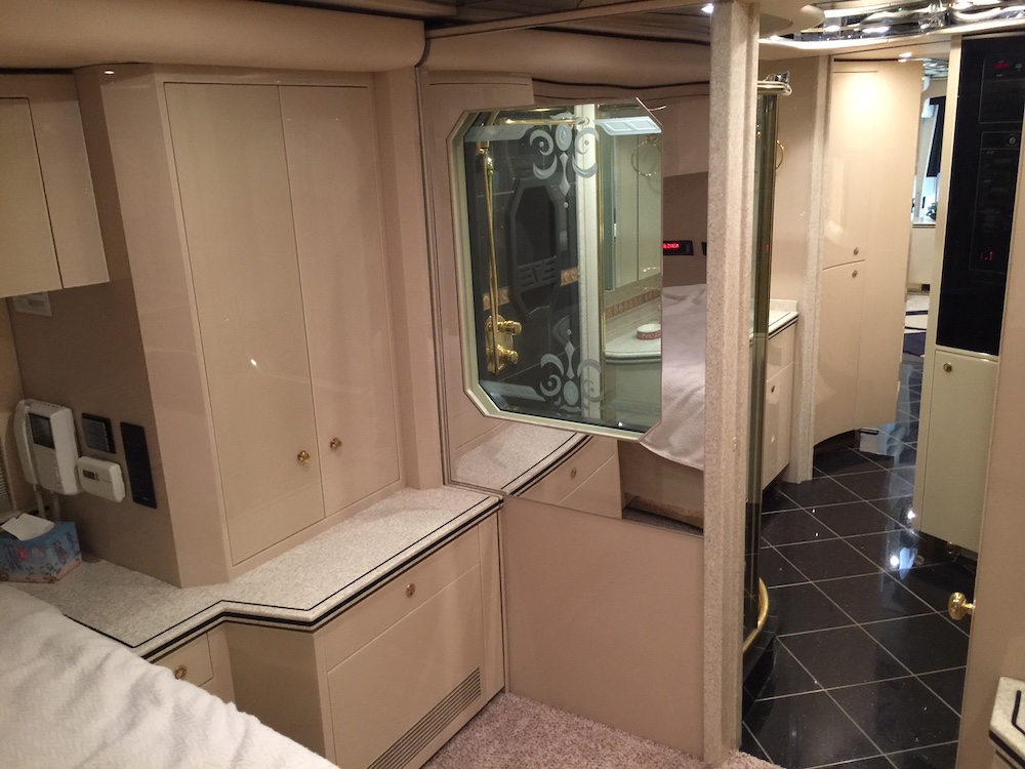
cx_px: 512
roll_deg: +1.3
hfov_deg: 61.7
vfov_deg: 48.2
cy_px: 384
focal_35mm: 29
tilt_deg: -13.7
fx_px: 859
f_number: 2.2
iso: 64
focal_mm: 4.15
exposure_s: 1/4
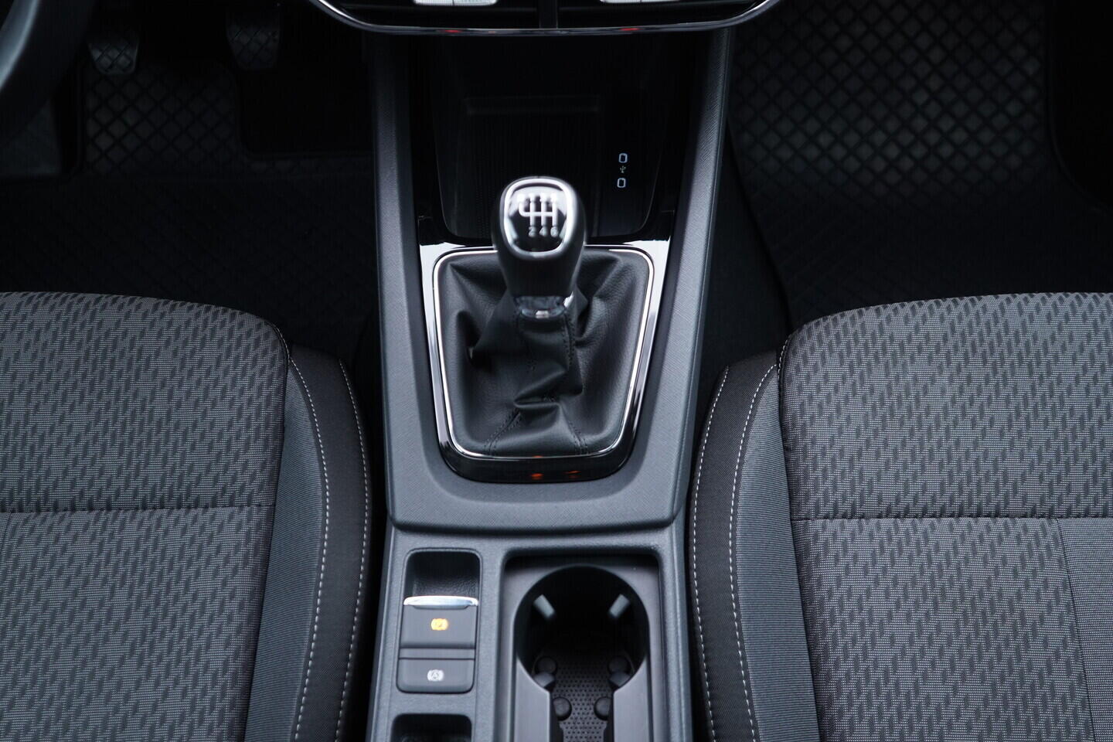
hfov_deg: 53.1
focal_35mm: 36
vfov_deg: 36.9
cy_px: 371
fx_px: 1113
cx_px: 556
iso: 400
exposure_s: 1/40
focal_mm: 24
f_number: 2.8
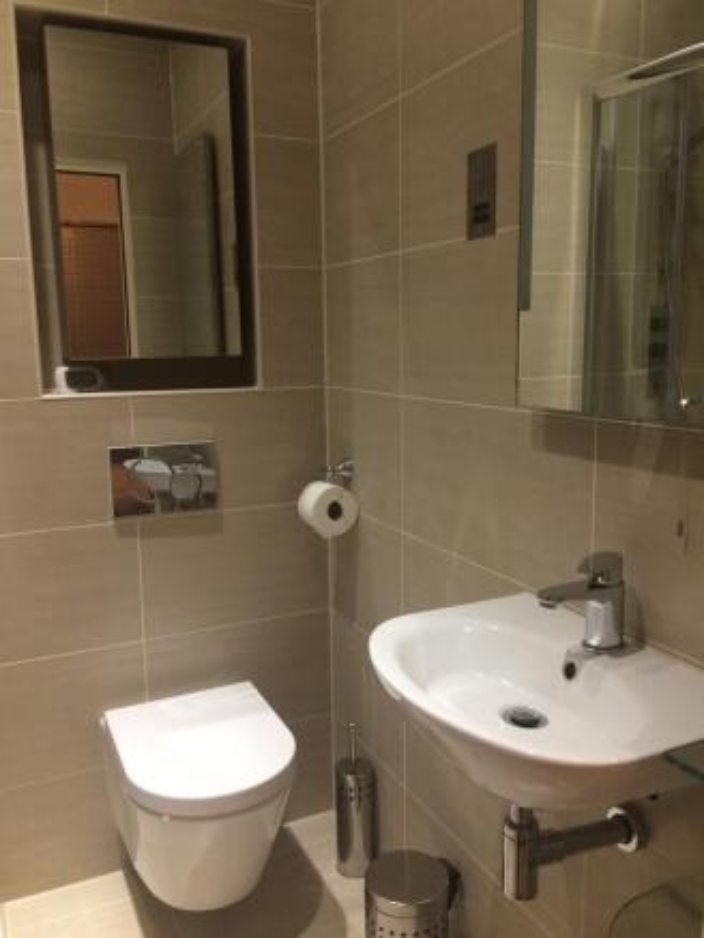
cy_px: 469
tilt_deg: -10.5
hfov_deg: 48.2
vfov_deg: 61.6
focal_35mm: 29
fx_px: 786
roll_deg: +2.1
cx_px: 352
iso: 100
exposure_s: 1/33
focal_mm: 4.15
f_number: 2.2
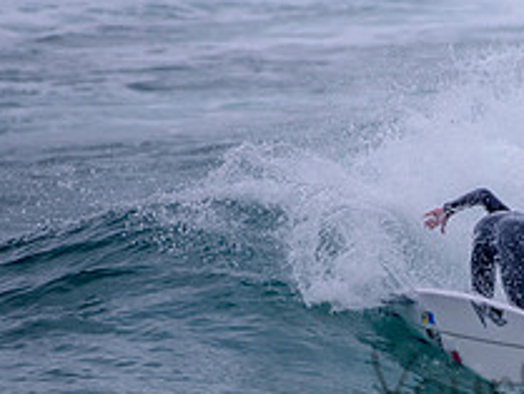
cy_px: 271
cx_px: 562
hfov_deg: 1.2
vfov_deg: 0.9
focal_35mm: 1638
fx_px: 24809
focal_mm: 500
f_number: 5.6
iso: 125
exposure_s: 1/2000
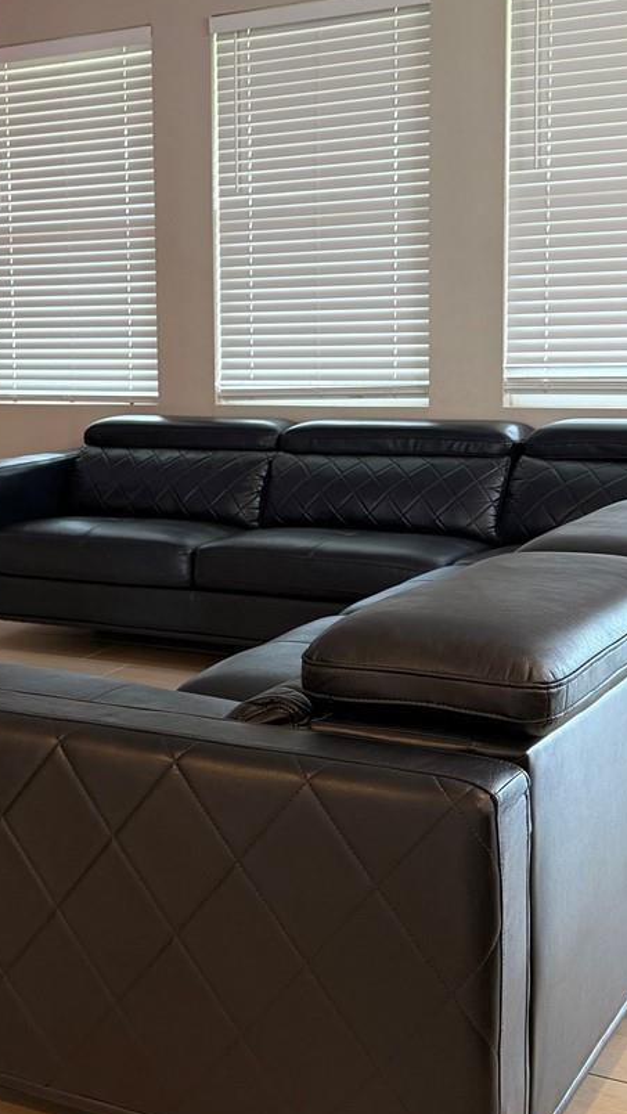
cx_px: 68
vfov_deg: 39.7
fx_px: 1536
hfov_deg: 22.5
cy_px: 458
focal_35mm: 52
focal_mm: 6.76
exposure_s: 1/60
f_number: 1.78
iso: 320
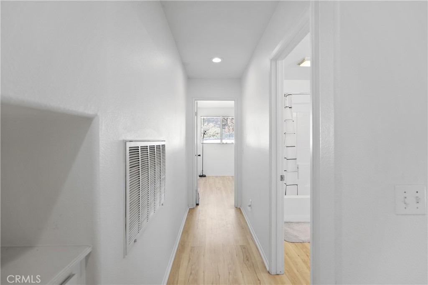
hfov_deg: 96.7
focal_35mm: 16
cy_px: 142
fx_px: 190
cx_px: 214
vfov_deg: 73.8
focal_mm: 16
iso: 400
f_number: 4
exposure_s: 1/15
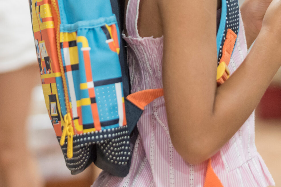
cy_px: -49
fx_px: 1179
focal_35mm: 151
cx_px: 150
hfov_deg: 13.6
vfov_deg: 9.0
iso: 2500
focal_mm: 58
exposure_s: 1/250
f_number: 2.2
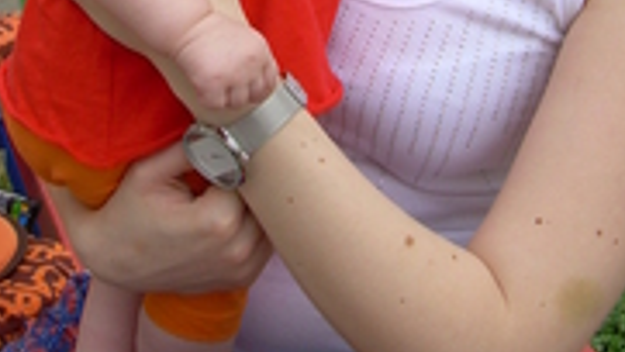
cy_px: -228
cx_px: 342
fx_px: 1708
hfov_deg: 20.7
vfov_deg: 11.2
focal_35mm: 103
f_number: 2.8
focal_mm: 6.3
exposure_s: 1/92.5
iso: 50
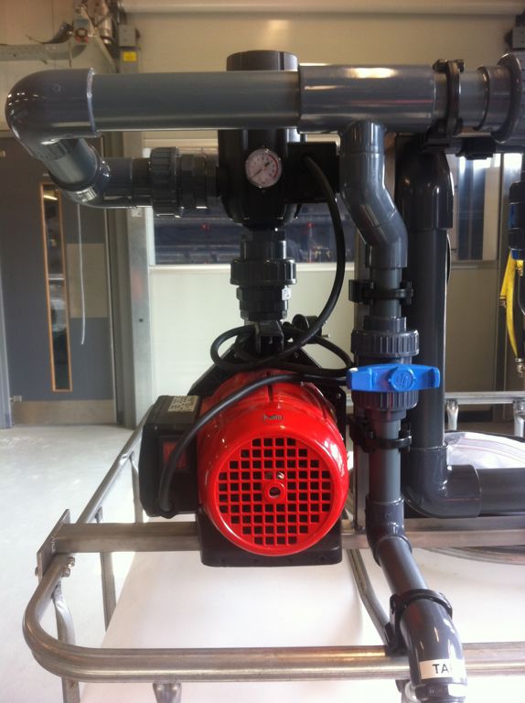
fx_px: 709
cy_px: 352
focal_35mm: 35
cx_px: 262
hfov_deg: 40.6
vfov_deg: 52.7
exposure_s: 1/30
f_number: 2.8
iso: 80
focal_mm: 3.85
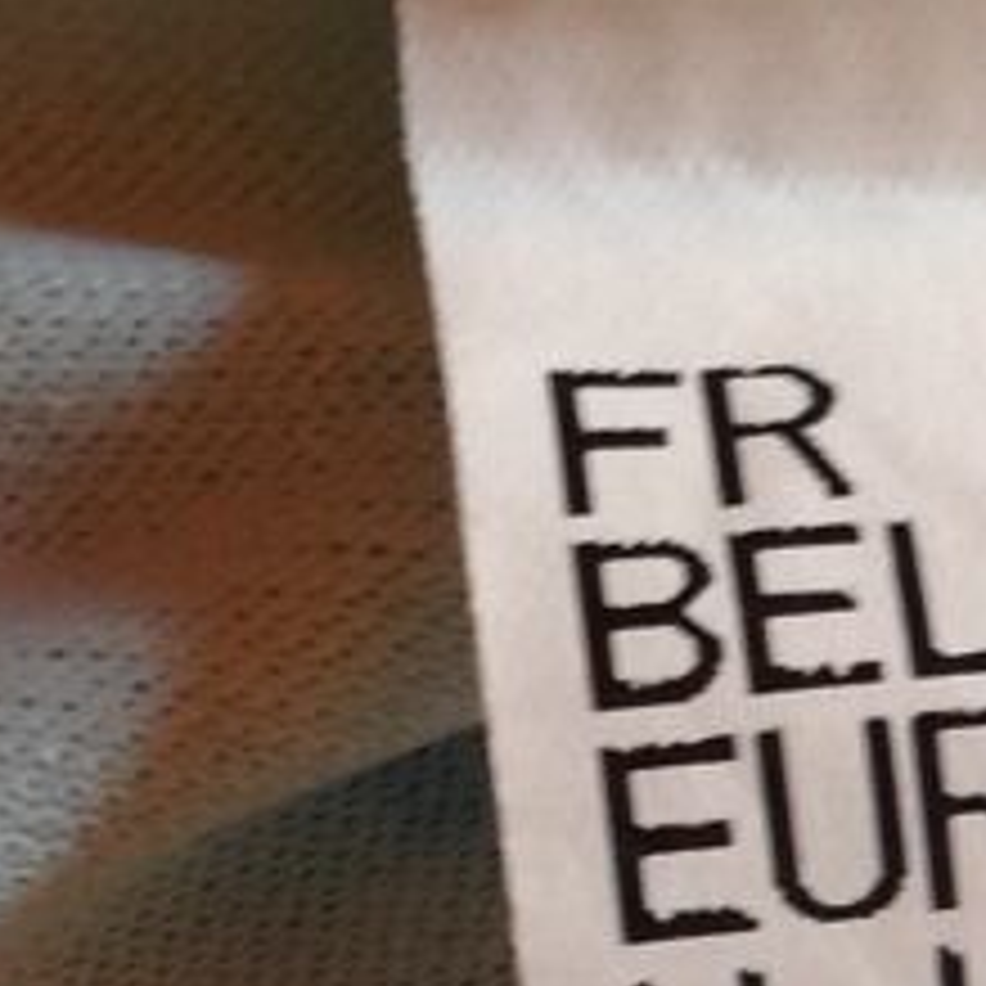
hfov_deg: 8.9
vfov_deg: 9.0
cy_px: 1420
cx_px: 1630
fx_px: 6091
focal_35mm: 189
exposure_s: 1/15
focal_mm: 4.28
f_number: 2.4
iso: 50
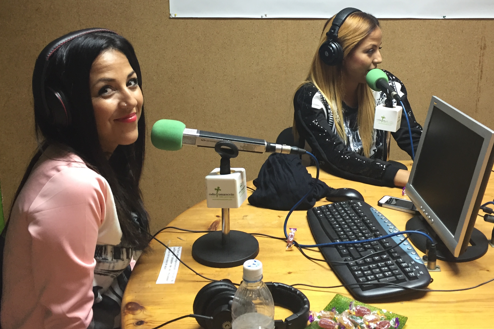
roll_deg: -0.8
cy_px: 100
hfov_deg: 49.4
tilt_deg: -12.0
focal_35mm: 39
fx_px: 535
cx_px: 279
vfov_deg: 33.8
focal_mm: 4.15
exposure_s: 1/33
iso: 160
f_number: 2.2
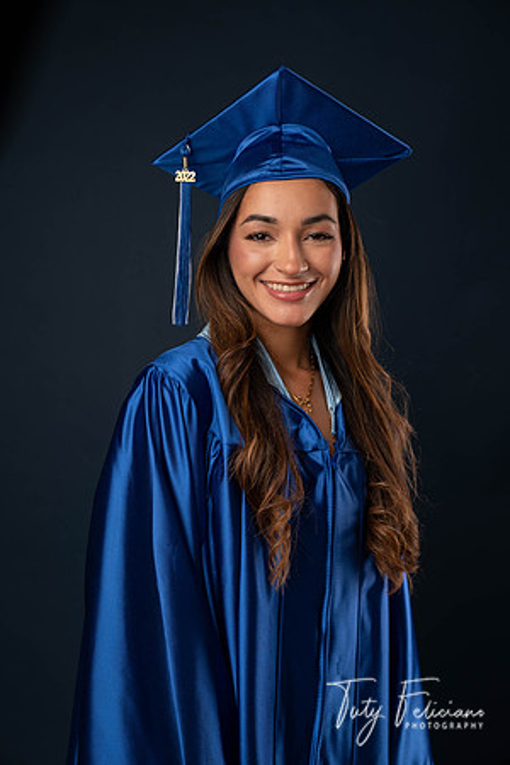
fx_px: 1424
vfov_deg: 30.1
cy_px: 382
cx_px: 255
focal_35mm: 67
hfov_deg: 20.3
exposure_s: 1/125
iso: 200
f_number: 5.6
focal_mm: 67
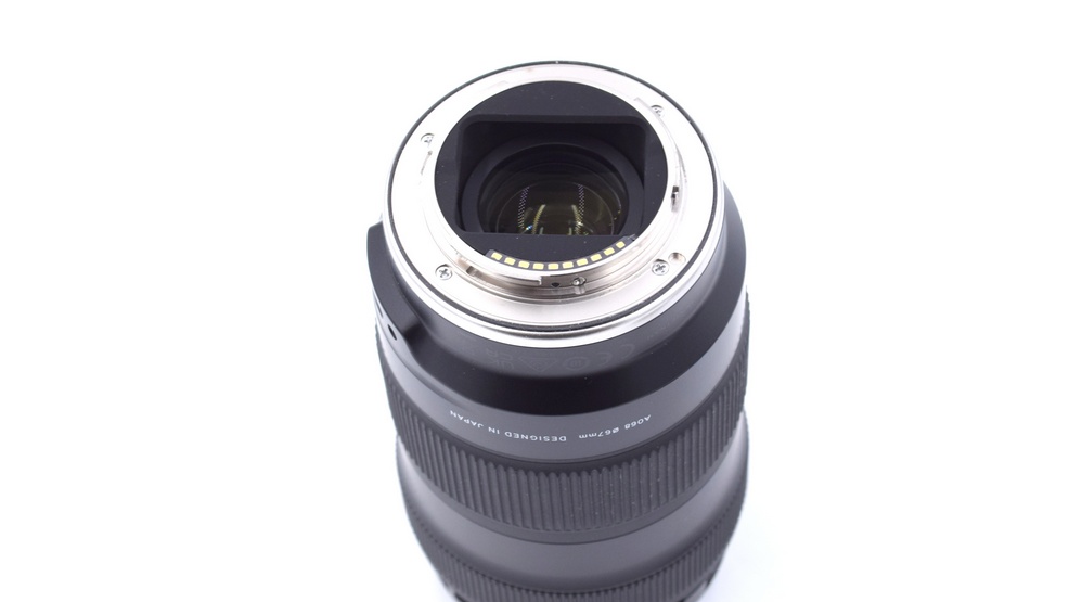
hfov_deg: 24.3
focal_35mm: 88
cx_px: 534
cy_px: 334
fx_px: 2482
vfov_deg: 13.8
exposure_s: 1/160
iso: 400
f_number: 8
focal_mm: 55
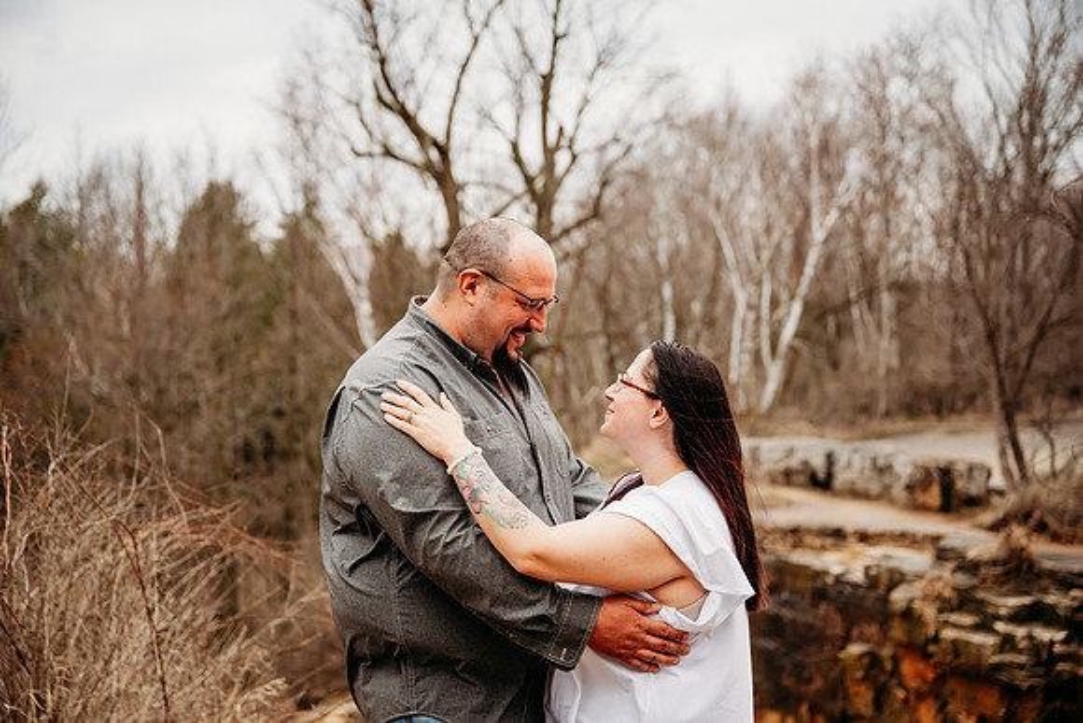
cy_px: 362
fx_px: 1835
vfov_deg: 22.3
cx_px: 542
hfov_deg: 32.9
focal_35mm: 61
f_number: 3.2
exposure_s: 1/1000
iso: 400
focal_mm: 61
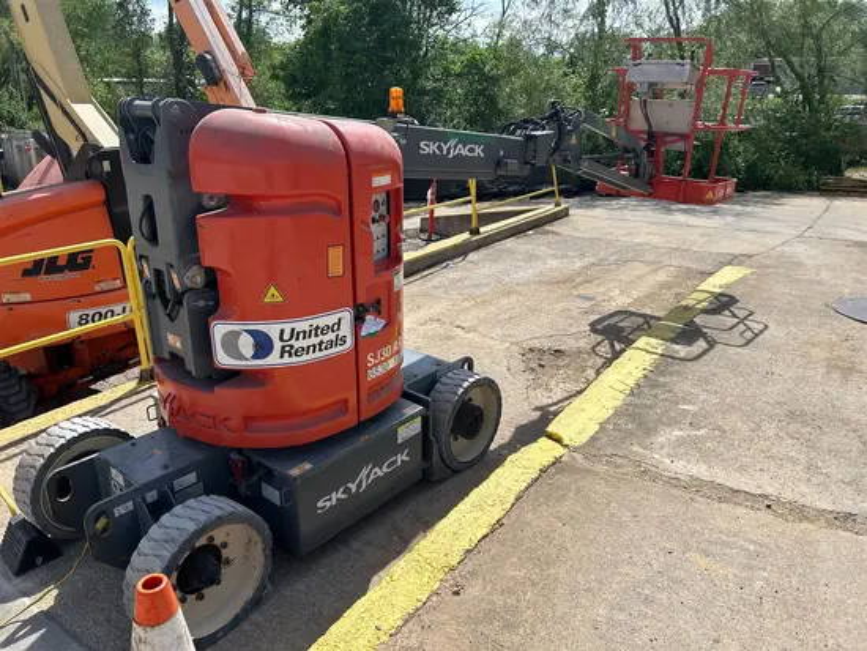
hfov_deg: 67.3
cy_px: 326
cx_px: 434
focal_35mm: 26
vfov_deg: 53.1
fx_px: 651
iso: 50
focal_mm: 5.7
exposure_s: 1/4274
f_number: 1.5
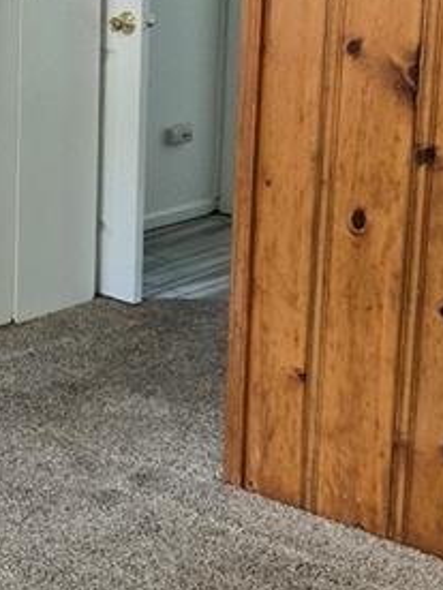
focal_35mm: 100
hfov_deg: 14.3
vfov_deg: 19.5
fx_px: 1706
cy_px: 173
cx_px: -109
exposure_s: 1/120
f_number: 1.8
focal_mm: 5.4
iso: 320
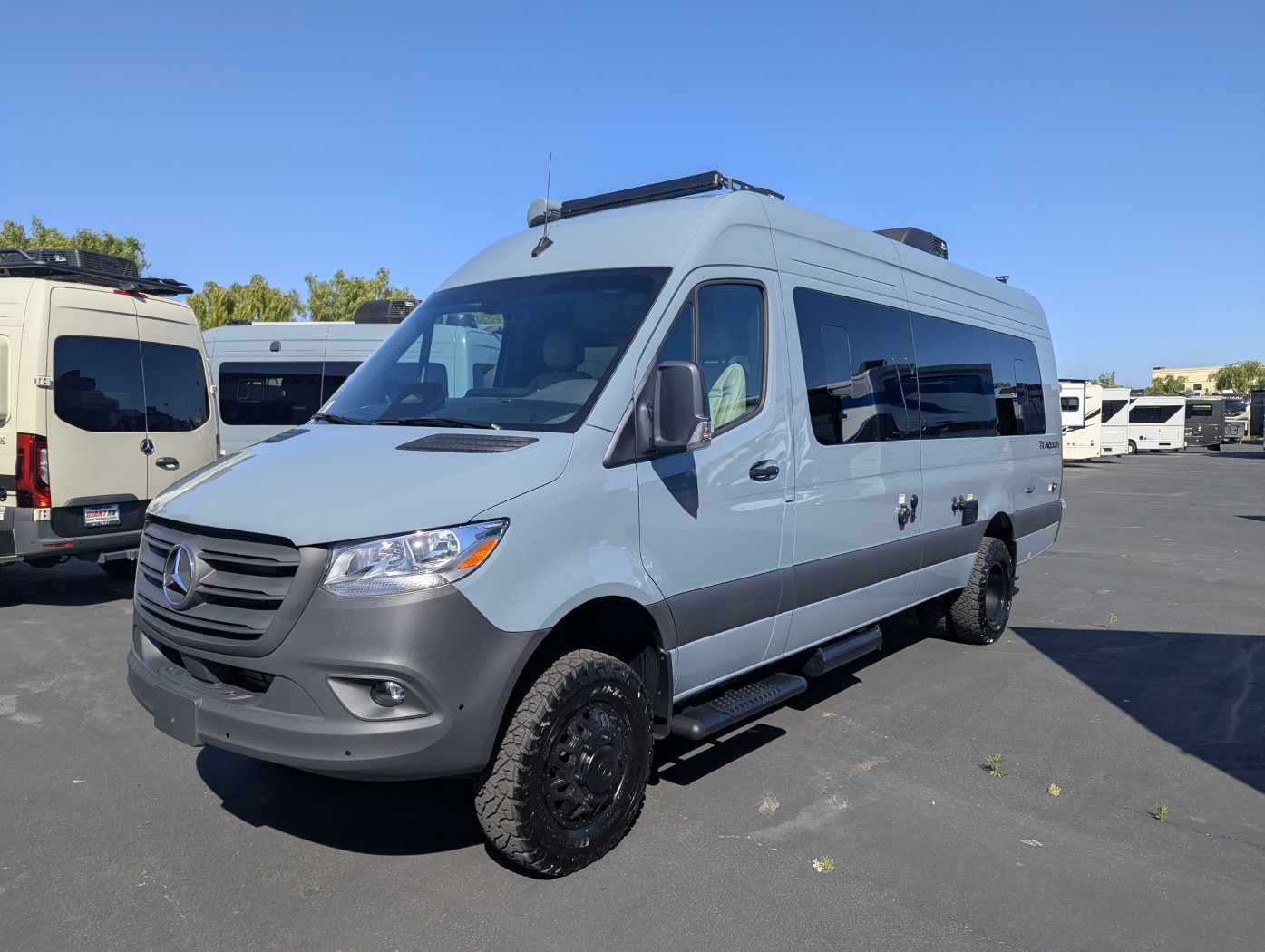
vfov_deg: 56.9
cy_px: 476
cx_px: 632
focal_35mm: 24
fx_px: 878
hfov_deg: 71.5
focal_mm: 6.81
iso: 44
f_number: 1.85
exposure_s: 1/2020
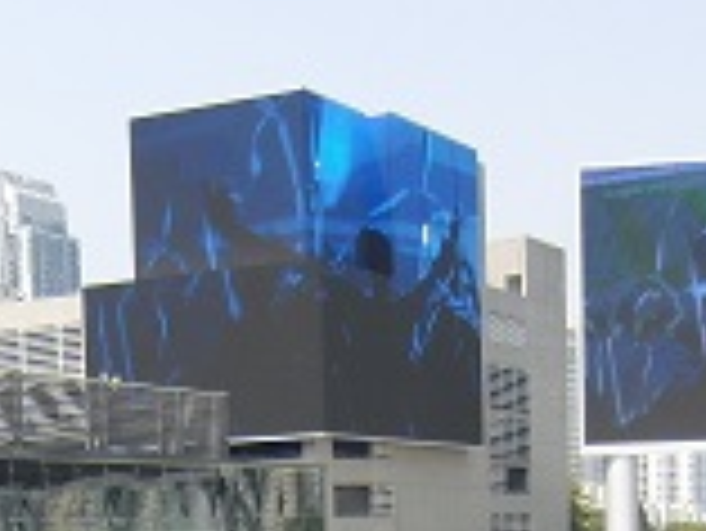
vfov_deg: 15.4
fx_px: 1796
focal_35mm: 88
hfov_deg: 22.0
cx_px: 180
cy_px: 810
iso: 100
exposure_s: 1/640
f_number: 3.2
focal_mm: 4.3
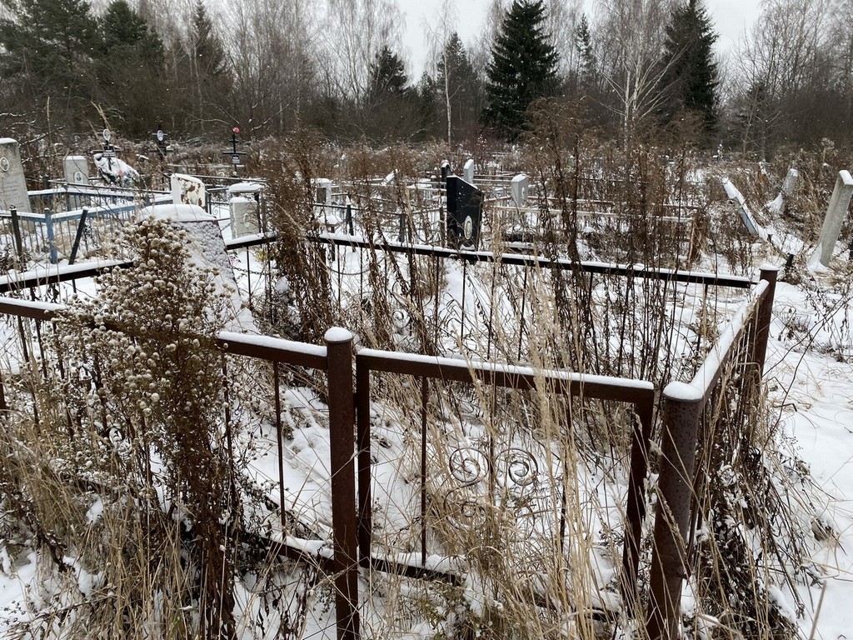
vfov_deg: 53.1
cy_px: 320
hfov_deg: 67.3
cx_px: 426
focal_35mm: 26
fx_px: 641
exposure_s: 1/502
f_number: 1.8
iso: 32
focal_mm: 4.25
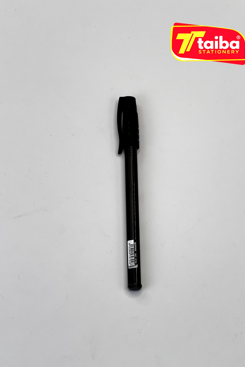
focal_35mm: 81
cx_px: 135
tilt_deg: -66.9
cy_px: 182
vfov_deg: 25.1
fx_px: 827
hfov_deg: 16.9
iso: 32
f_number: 2.8
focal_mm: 9
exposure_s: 1/389
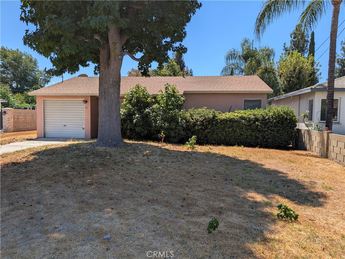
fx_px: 239
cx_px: 172
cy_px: 130
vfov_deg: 56.9
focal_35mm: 24
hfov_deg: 71.5
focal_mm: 6.9
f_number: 1.68
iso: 20
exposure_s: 1/929
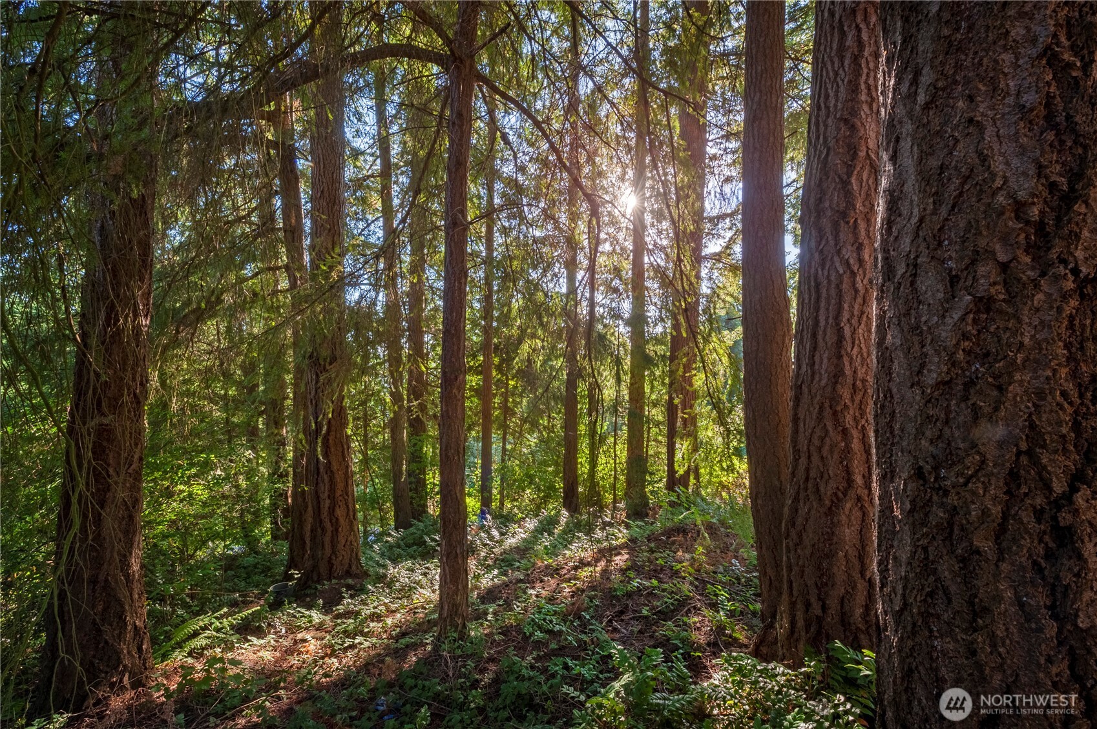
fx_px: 426
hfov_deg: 104.3
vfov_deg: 81.1
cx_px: 548
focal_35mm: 14
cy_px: 364
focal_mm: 14
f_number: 18
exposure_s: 1/160
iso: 400
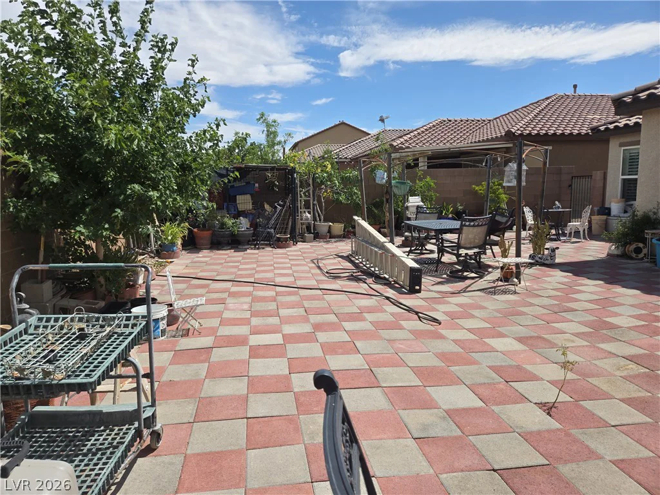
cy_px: 248
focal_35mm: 23
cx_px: 330
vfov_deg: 58.9
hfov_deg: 73.9
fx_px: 439
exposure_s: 1/2921
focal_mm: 5.4
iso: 32
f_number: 1.8
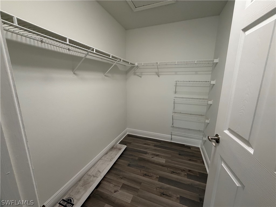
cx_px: 138
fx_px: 112
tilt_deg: -12.4
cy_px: 104
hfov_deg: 102.1
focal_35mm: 14
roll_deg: +0.1
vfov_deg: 85.7
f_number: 2.2
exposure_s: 1/120
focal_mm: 2.22
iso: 320
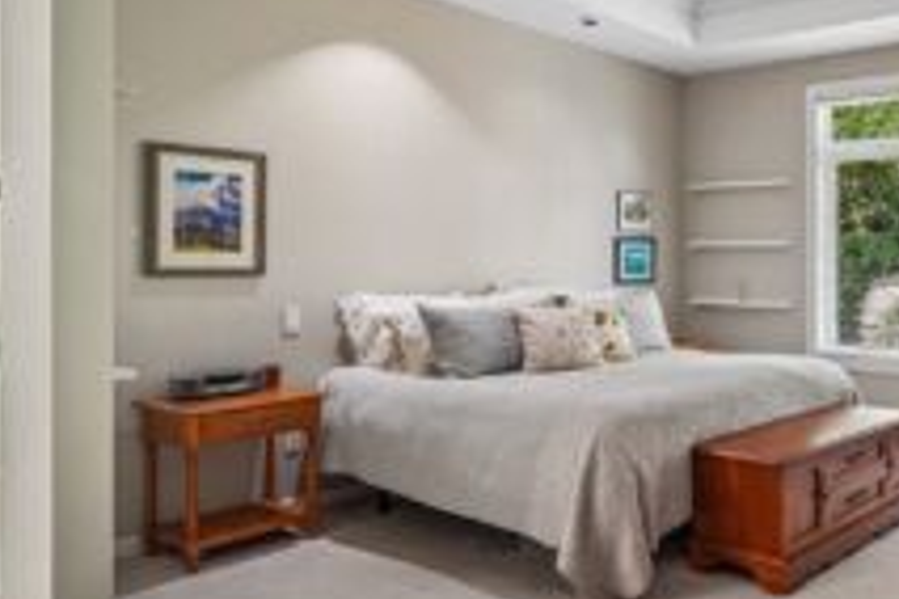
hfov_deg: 55.5
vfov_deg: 43.6
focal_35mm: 30
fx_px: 749
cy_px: 281
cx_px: 772
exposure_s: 1/40
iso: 1600
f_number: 8
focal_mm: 16
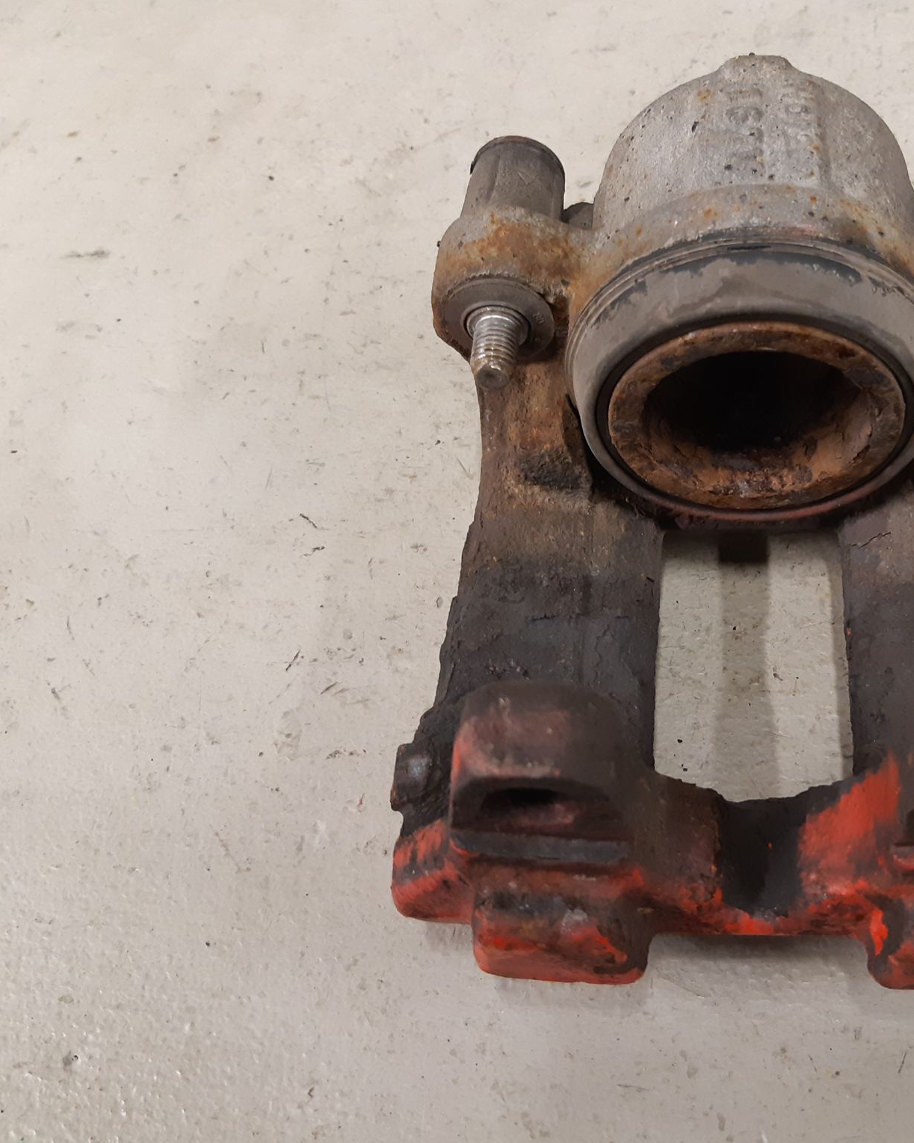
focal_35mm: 34
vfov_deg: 52.8
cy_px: 570
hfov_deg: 42.2
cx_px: 668
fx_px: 1150
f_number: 1.7
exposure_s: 1/33
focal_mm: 3.93
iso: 200
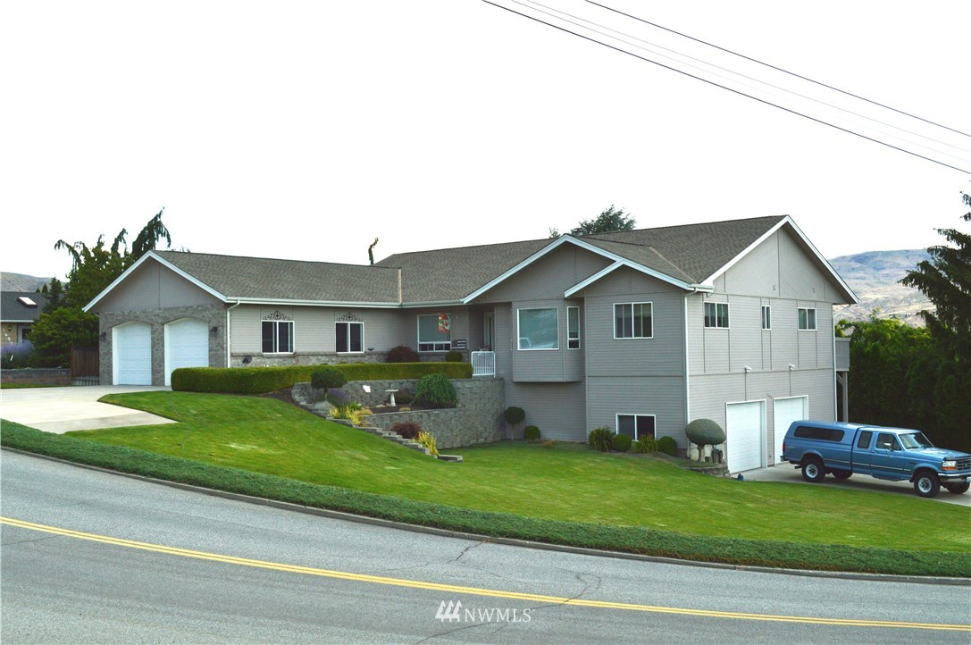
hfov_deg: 49.6
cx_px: 486
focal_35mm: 39
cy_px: 322
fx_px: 1051
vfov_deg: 34.1
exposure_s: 1/160
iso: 400
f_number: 9
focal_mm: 26
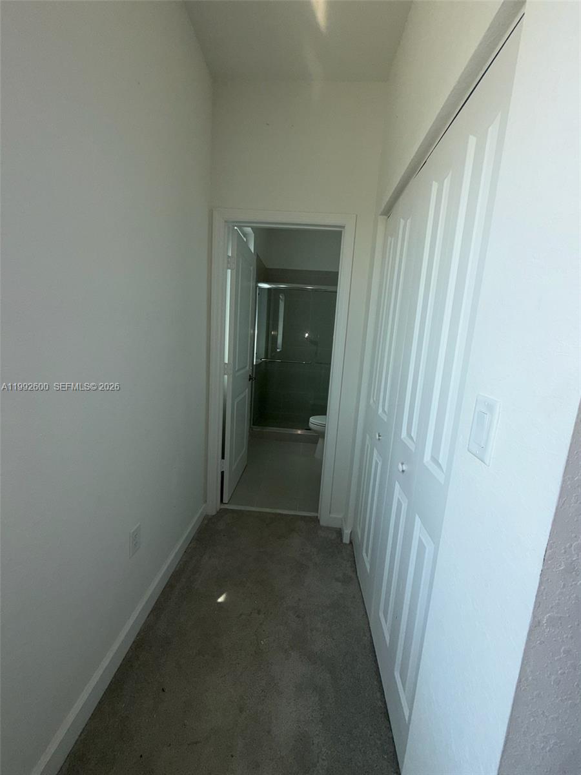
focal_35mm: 14
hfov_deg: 85.7
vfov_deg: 102.1
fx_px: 313
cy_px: 388
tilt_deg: -11.5
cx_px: 290
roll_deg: -4.7
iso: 40
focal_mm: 2.22
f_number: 2.2
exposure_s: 1/120
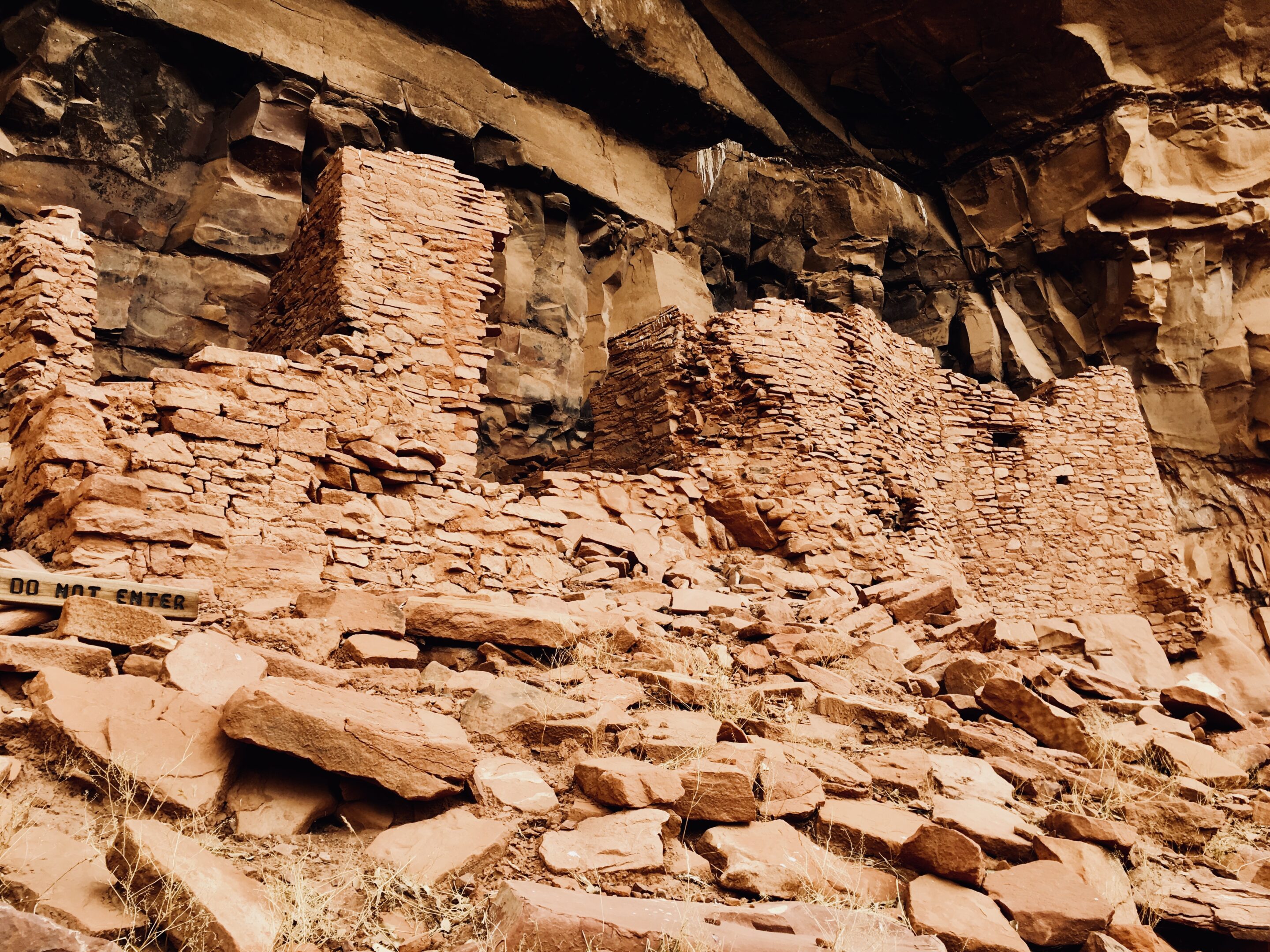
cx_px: 635
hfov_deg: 61.7
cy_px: 476
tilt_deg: +19.2
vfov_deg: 48.2
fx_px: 1064
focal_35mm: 29
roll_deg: +5.0
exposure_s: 1/189
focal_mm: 4.15
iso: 25
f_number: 2.2
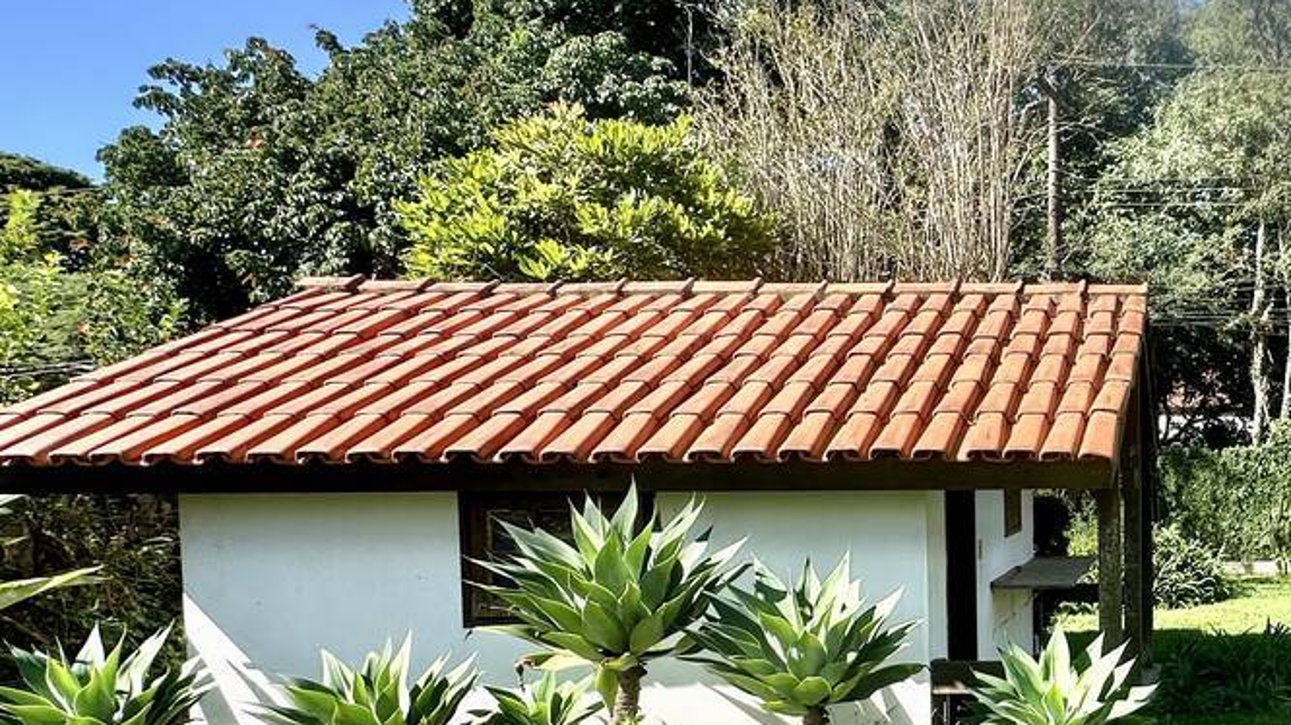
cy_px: 512
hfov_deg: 49.8
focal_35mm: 33
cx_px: 1256
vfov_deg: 35.1
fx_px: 1129
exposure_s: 1/801
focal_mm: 2.22
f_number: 2.2
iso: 50
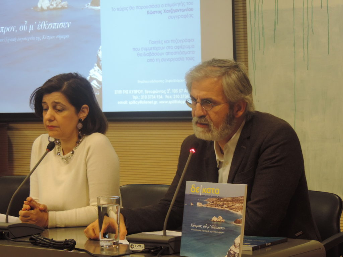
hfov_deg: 18.7
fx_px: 1040
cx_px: 172
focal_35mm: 105
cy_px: 128
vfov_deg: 14.1
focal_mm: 18.7
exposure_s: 1/25
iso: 400
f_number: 4.2
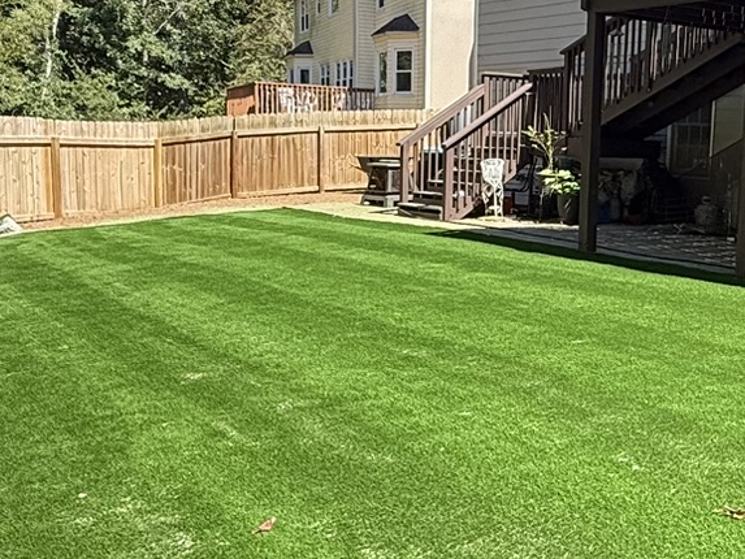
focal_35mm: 50
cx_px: 537
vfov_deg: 29.0
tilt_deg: -9.9
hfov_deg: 37.5
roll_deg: -2.1
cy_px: 347
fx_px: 1076
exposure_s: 1/638
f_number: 2.2
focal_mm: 2.22
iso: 50
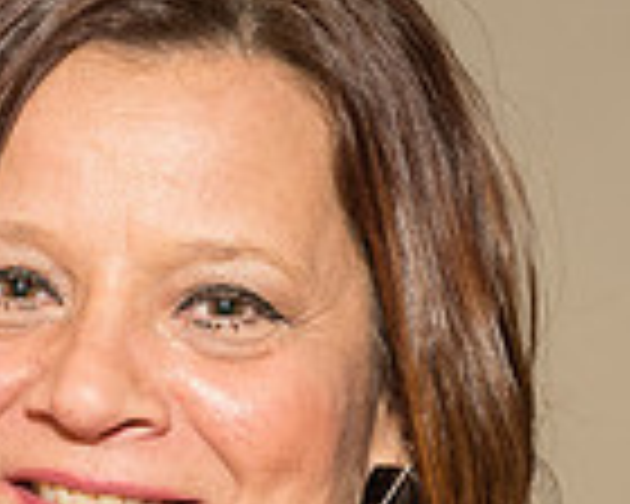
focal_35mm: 217
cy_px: 846
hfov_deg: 8.7
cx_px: -277
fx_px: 4046
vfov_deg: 7.0
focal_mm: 48
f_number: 4.5
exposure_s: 1/320
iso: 1600
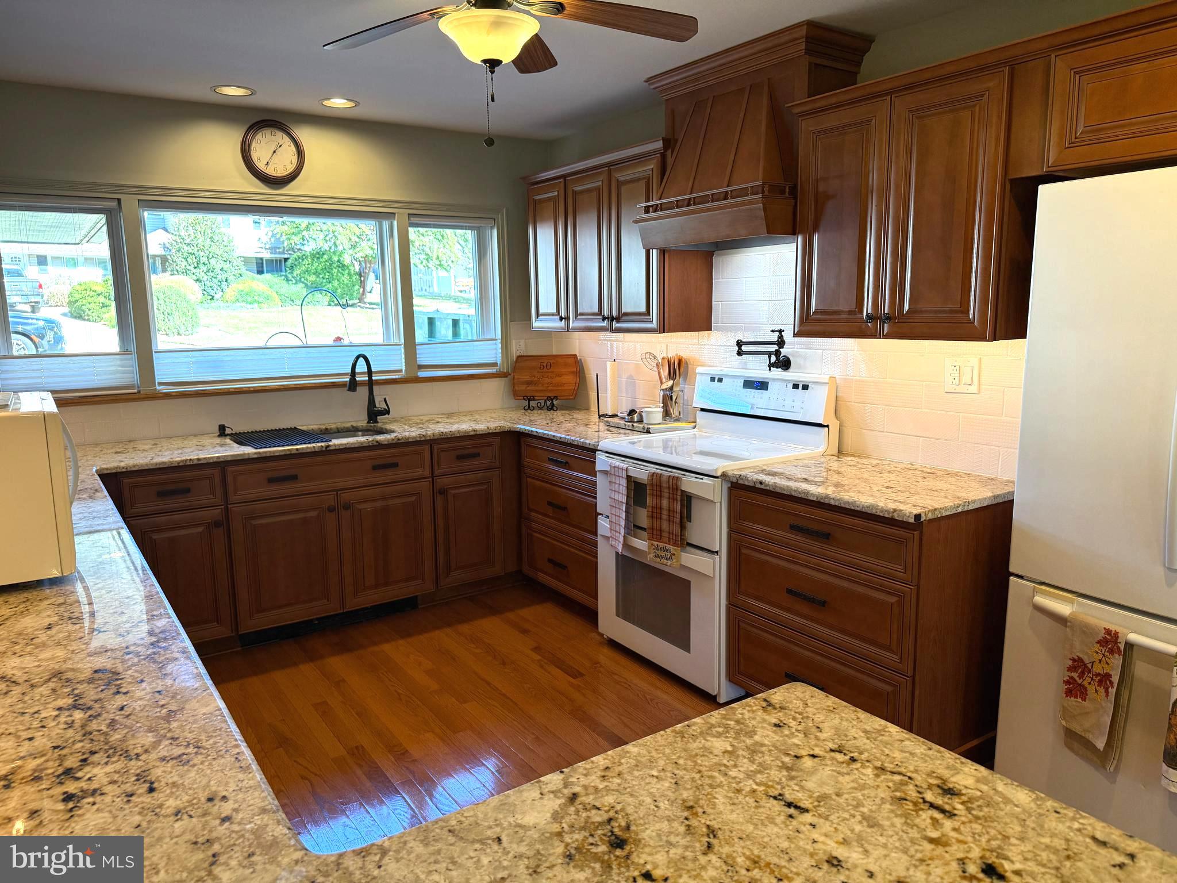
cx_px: 588
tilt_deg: -8.3
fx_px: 816
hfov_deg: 71.6
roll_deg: +1.7
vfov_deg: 56.8
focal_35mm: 24
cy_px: 442
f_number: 1.78
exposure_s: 1/155
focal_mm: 6.76
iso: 200
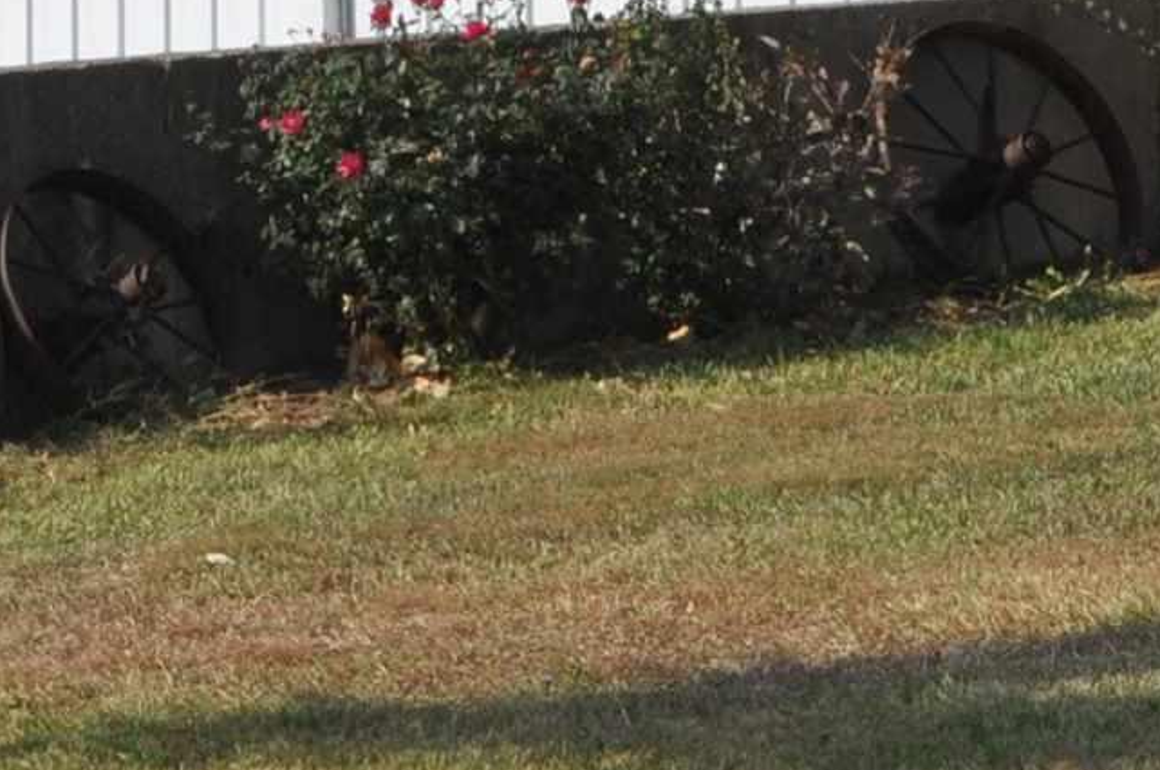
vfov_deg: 4.3
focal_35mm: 316
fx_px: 10167
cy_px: -249
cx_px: 631
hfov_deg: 6.5
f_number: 14
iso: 200
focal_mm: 44
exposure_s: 1/200
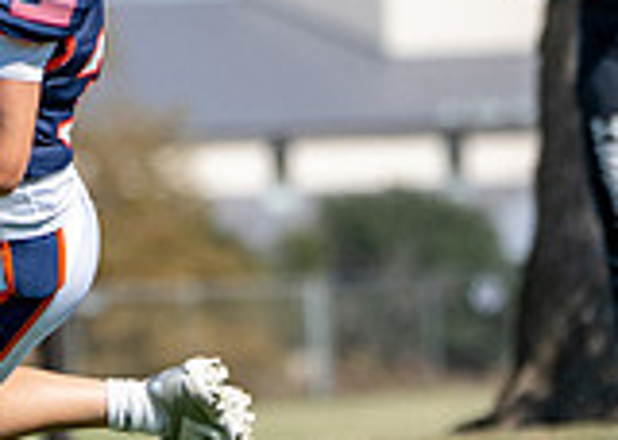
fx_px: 19361
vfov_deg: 1.3
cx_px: 28
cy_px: 103
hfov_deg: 1.8
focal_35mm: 1104
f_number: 5.6
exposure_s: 1/1600
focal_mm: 232
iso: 250
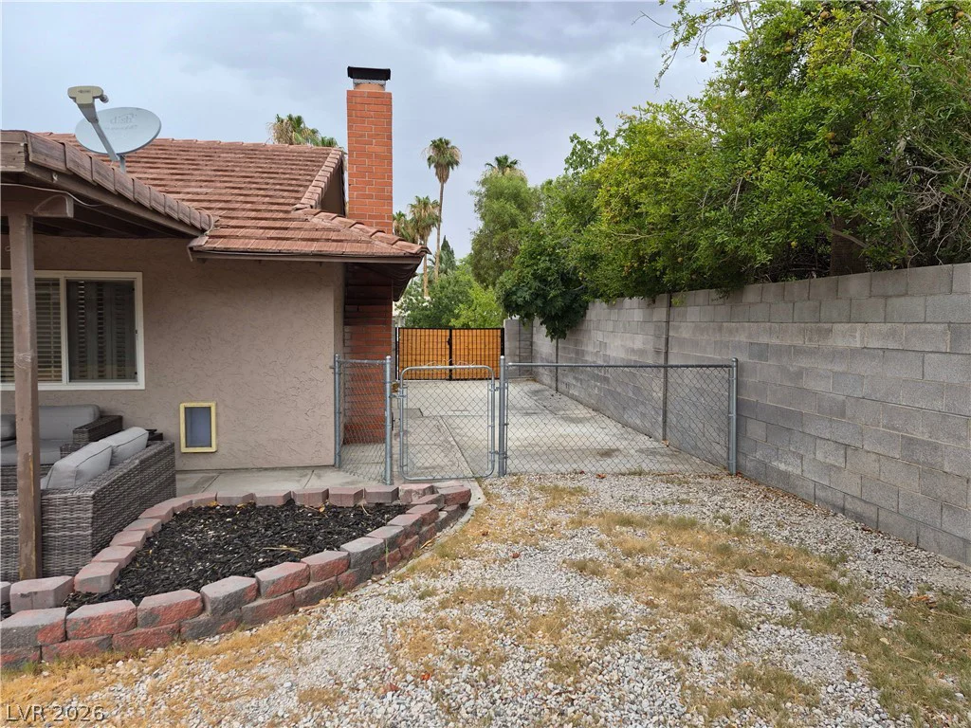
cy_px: 364
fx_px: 645
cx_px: 486
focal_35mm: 23
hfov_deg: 73.9
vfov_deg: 58.9
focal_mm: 5.4
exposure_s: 1/359
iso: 50
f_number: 1.8
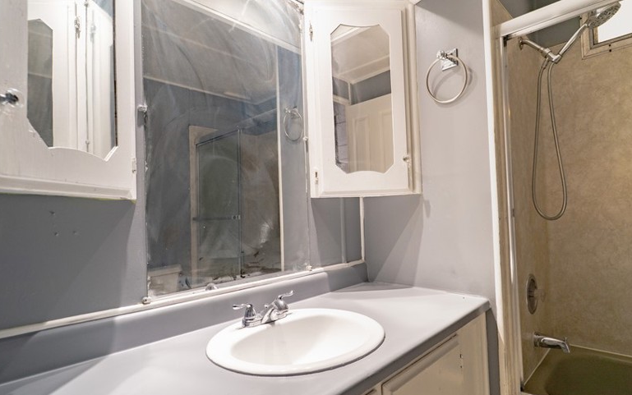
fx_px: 327
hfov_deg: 87.3
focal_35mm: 19
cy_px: 202
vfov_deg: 62.2
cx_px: 364
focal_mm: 14
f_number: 5.6
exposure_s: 1/30
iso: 400
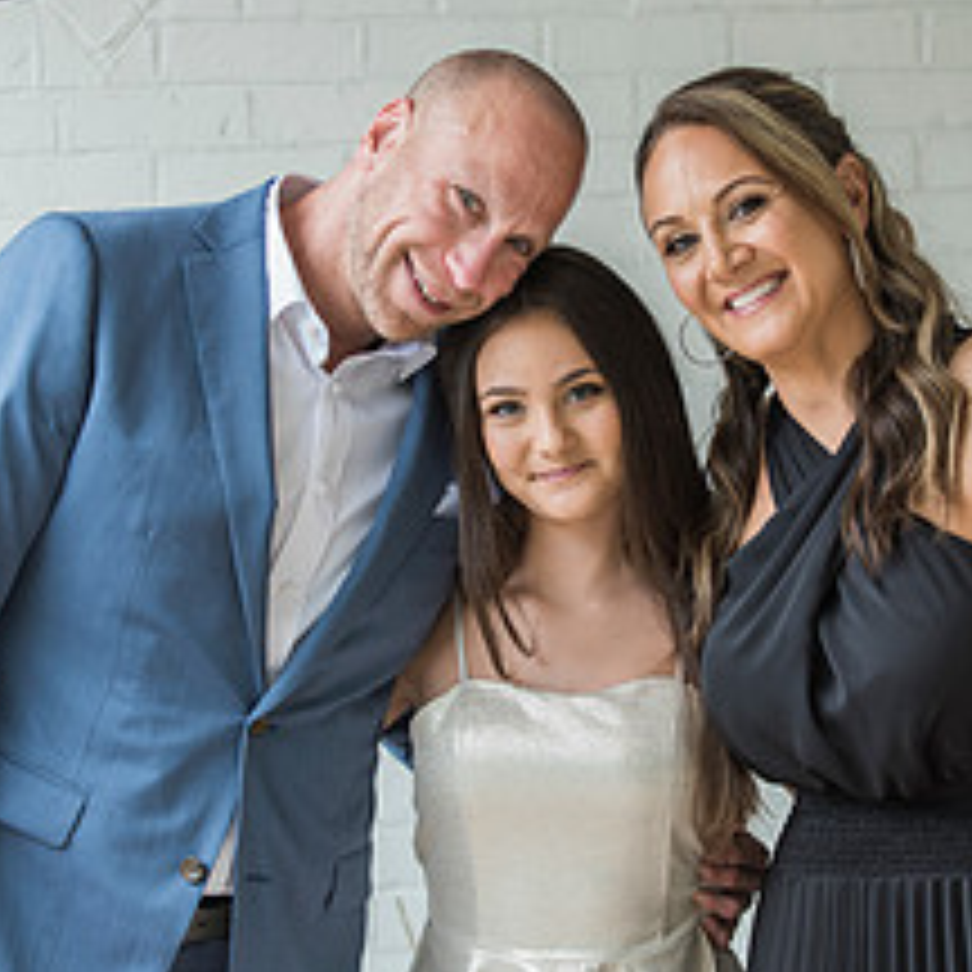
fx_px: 4829
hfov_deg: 11.5
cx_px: 540
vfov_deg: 11.5
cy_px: 572
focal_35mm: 152
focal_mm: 86
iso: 640
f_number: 2.8
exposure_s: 1/200
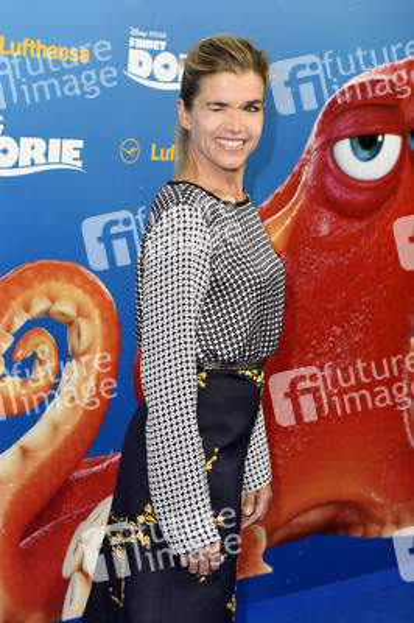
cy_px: 312
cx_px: 207
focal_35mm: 66
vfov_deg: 30.5
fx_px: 1140
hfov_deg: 20.6
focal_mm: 66
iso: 640
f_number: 5.6
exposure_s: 1/250
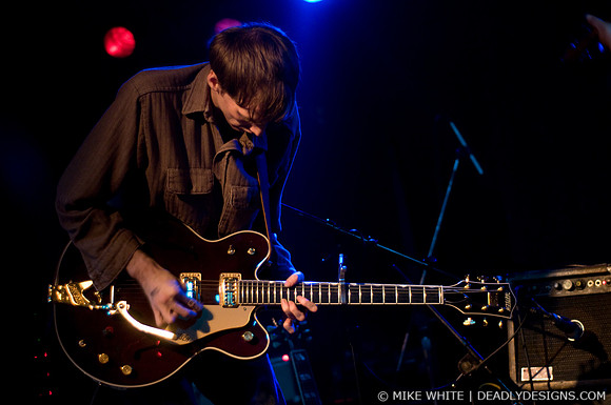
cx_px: 306
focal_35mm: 75
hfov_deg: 27.0
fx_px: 1271
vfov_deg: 18.1
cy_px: 202
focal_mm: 50
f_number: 1.8
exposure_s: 1/40
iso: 1000
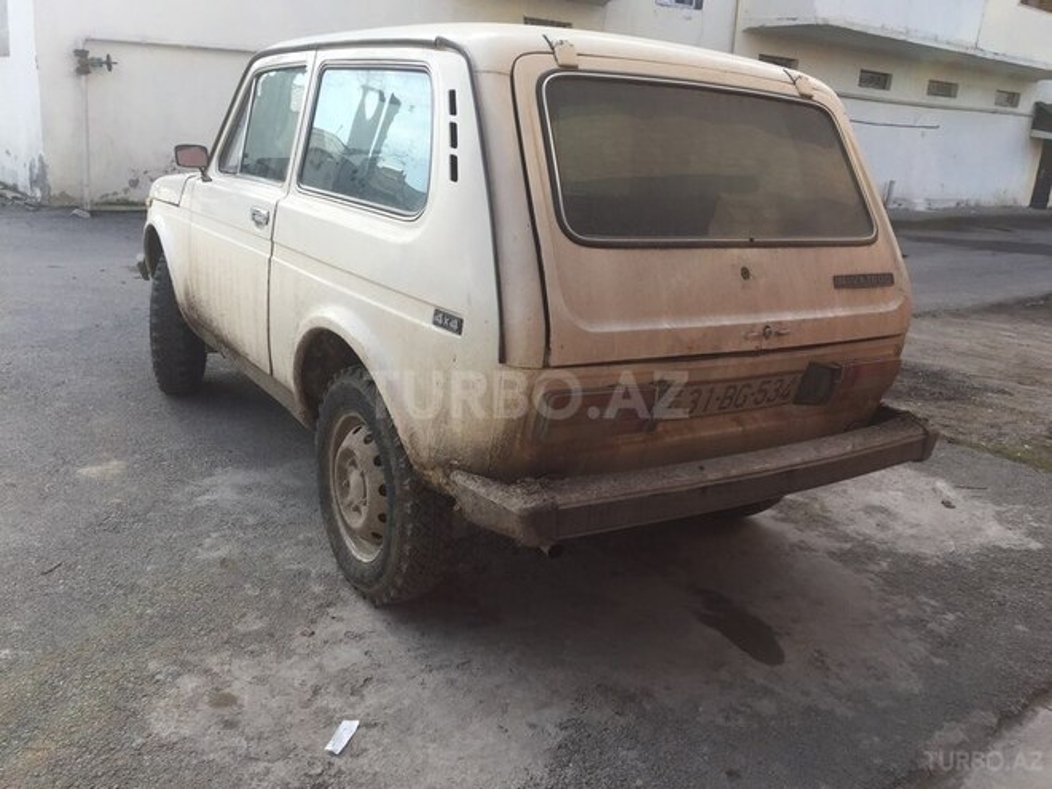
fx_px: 881
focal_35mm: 29
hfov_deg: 61.7
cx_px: 526
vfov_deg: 48.2
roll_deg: -4.0
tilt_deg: -14.7
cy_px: 394
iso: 32
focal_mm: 4.15
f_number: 2.2
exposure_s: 1/434
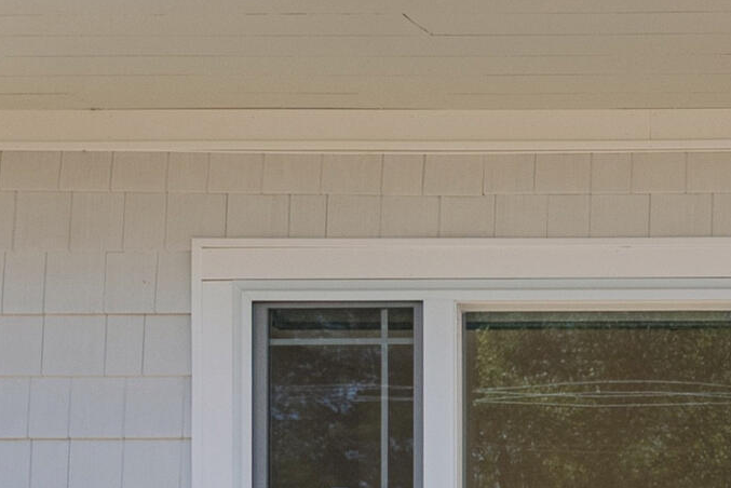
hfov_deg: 13.3
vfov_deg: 10.8
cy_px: 612
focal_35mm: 124
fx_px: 2519
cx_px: 1615
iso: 320
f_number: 7.1
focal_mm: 28
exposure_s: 1/800
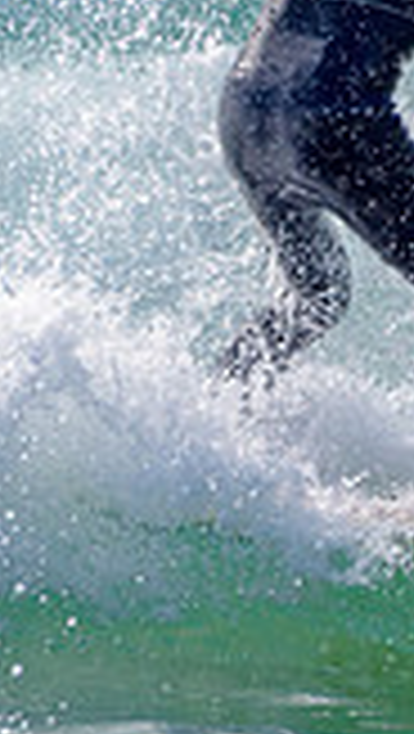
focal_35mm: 2286
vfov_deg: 0.9
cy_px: 247
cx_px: 601
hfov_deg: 0.5
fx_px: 44498
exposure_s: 1/2000
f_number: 5.6
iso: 140
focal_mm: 500
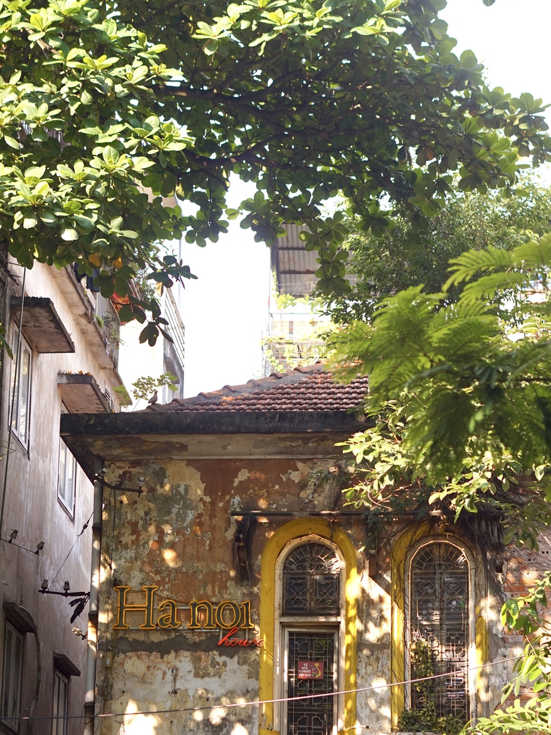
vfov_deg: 18.5
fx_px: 2250
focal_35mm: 106
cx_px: 327
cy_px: 460
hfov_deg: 14.0
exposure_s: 1/400
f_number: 2.8
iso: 100
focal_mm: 50
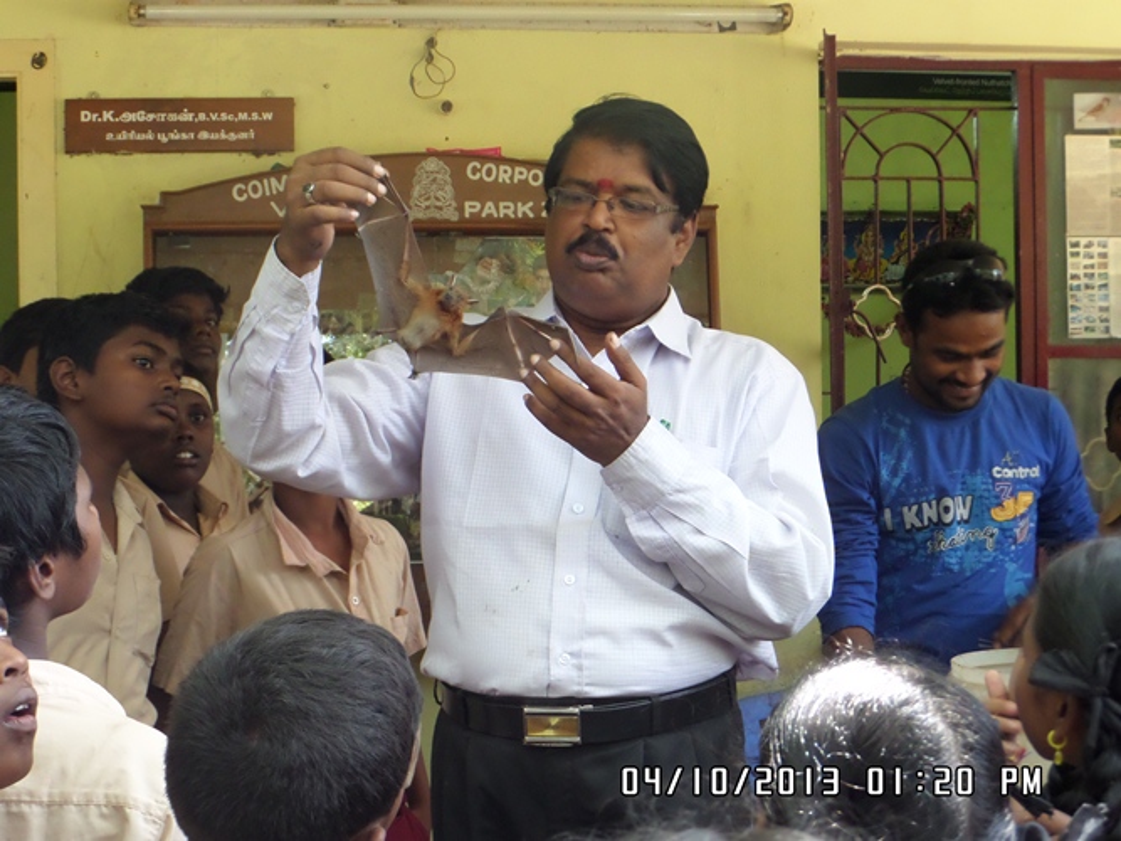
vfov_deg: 20.2
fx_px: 2364
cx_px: 560
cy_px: 420
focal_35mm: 73
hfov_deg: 26.7
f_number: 4.2
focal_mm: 11.9
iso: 480
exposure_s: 1/45
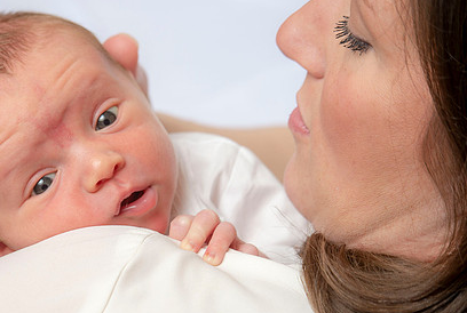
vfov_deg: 5.1
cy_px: 211
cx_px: 118
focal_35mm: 271
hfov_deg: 7.6
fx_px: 3523
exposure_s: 1/160
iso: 125
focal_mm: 160
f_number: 6.3
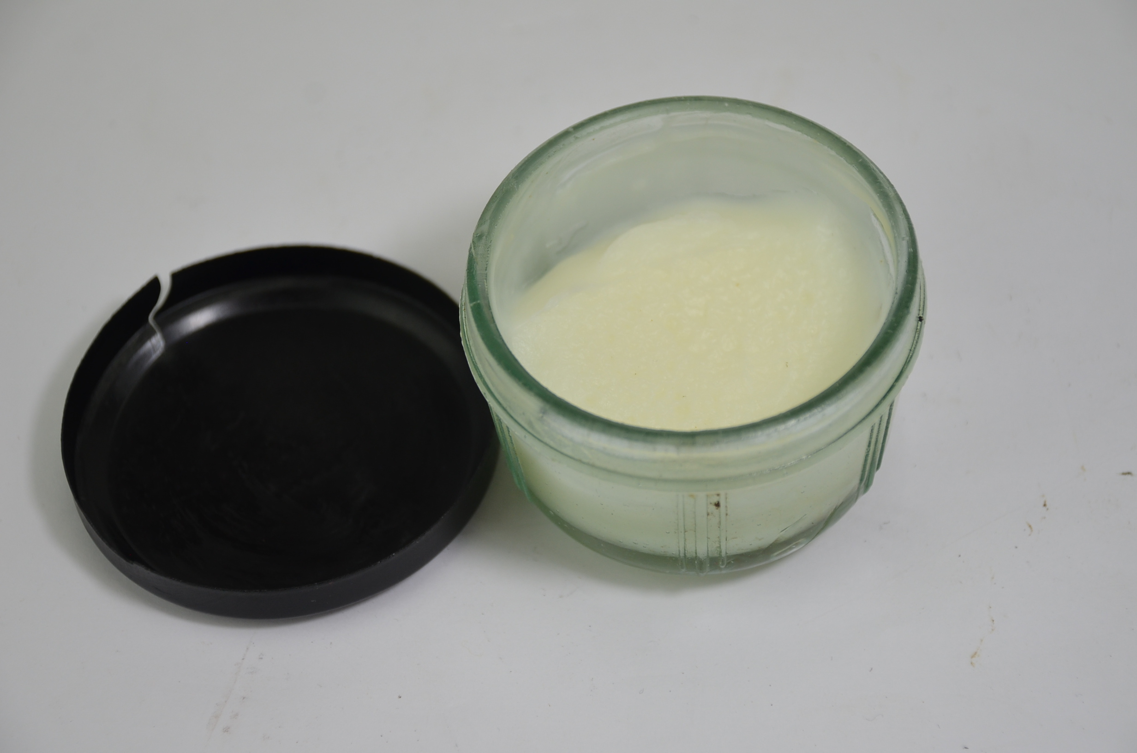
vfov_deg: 13.0
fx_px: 3309
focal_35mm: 105
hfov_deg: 19.5
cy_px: 376
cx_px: 568
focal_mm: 70
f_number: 5.3
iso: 400
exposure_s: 1/320
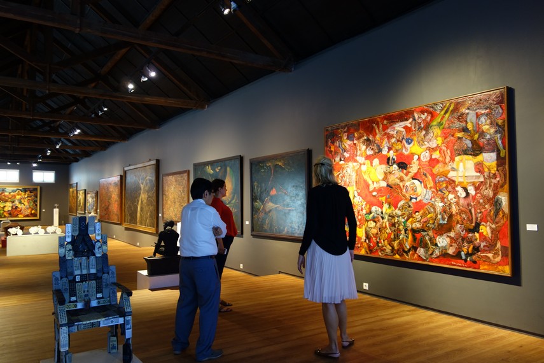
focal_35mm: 28
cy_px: 182
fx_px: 423
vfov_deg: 46.4
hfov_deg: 65.5
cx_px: 272
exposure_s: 1/30
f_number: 1.8
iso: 400
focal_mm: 10.4
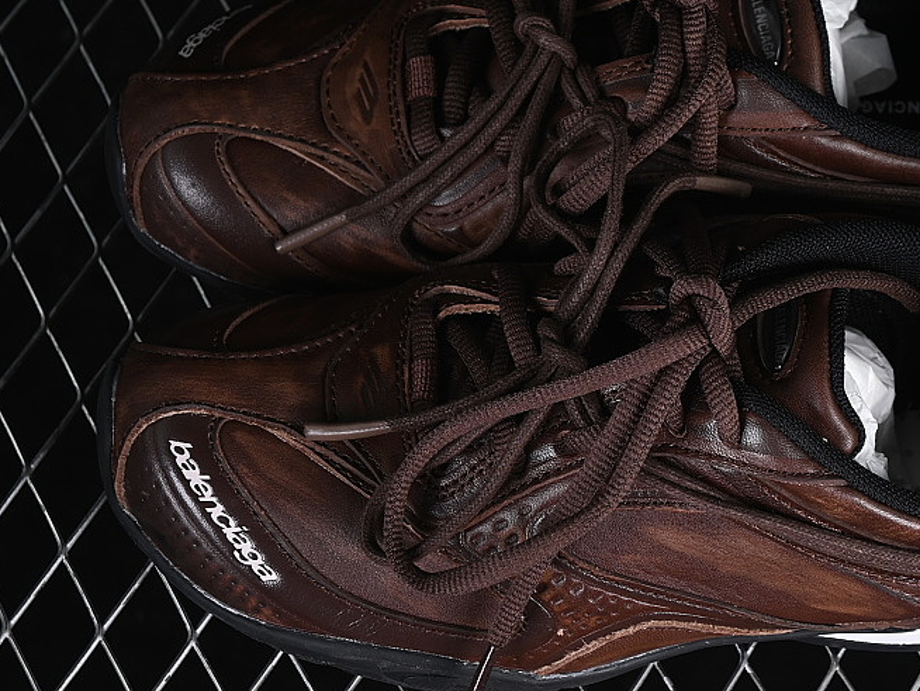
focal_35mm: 119
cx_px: 664
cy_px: 324
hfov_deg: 16.5
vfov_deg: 12.5
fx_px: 3164
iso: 160
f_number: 6.3
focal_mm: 50
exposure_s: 1/60
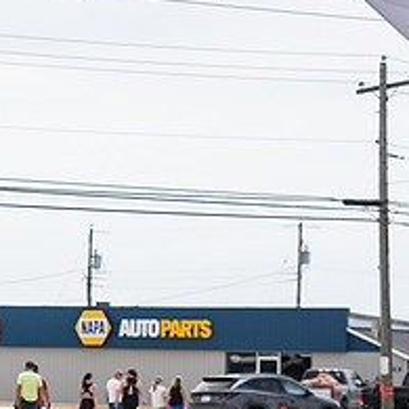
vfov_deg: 11.3
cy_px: 284
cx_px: -67
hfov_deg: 11.1
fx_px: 2072
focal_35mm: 155
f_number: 4
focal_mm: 52
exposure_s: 1/4000
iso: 800
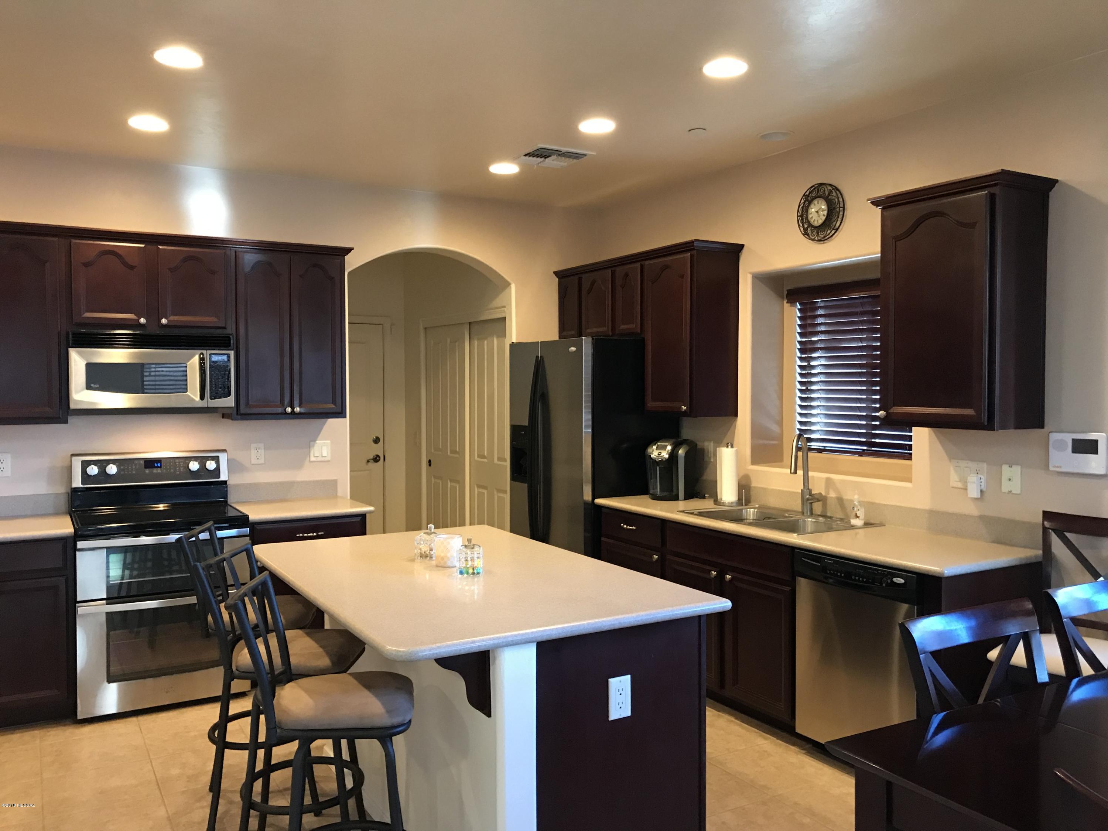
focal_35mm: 28
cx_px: 554
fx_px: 896
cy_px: 416
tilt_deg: -1.4
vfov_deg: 49.7
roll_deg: +0.4
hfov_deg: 63.4
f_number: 1.8
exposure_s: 1/15
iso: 100
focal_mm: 3.99
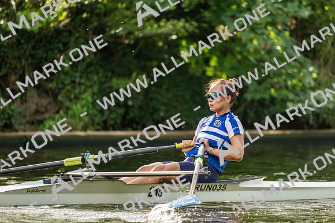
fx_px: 3721
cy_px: 112
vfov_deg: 3.4
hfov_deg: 5.2
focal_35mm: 400
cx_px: 168
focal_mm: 400
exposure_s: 1/2500
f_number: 4.5
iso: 1400
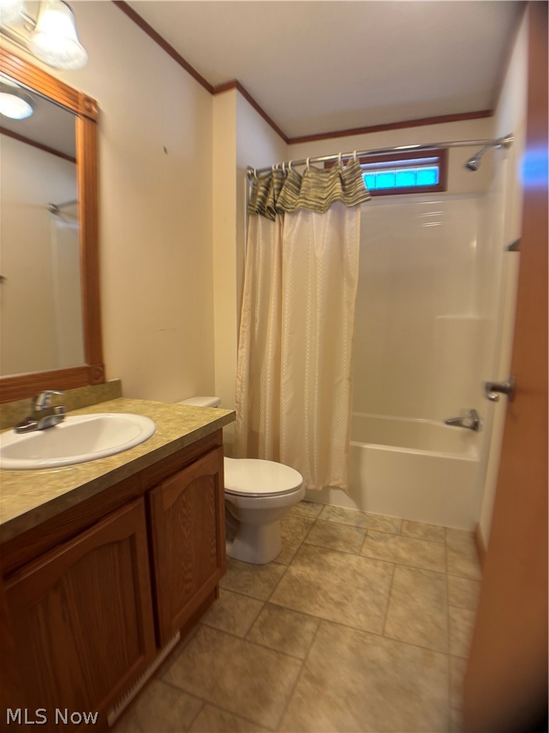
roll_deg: -0.8
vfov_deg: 67.3
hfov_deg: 53.1
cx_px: 274
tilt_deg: -9.5
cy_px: 366
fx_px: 550
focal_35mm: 26
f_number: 1.6
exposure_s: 1/60
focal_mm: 5.96
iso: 100
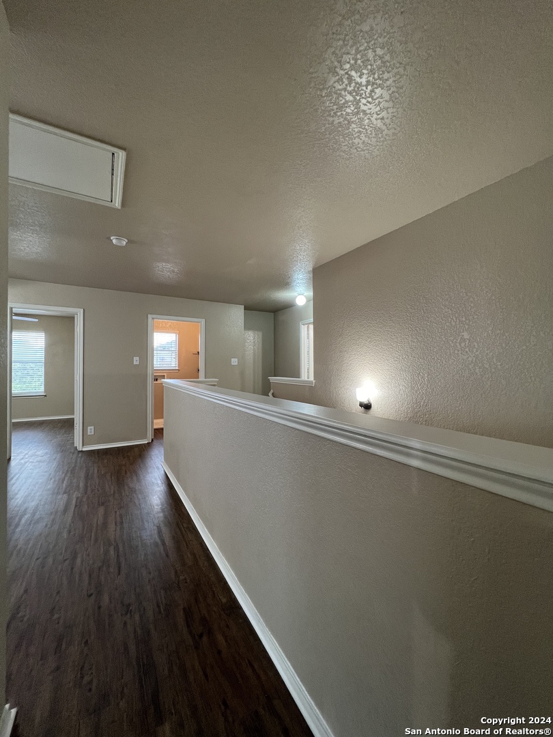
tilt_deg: -0.5
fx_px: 277
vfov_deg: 106.2
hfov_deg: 89.9
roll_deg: -0.4
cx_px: 276
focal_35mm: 13
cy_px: 368
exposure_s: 1/60
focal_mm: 1.57
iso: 250
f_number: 1.8
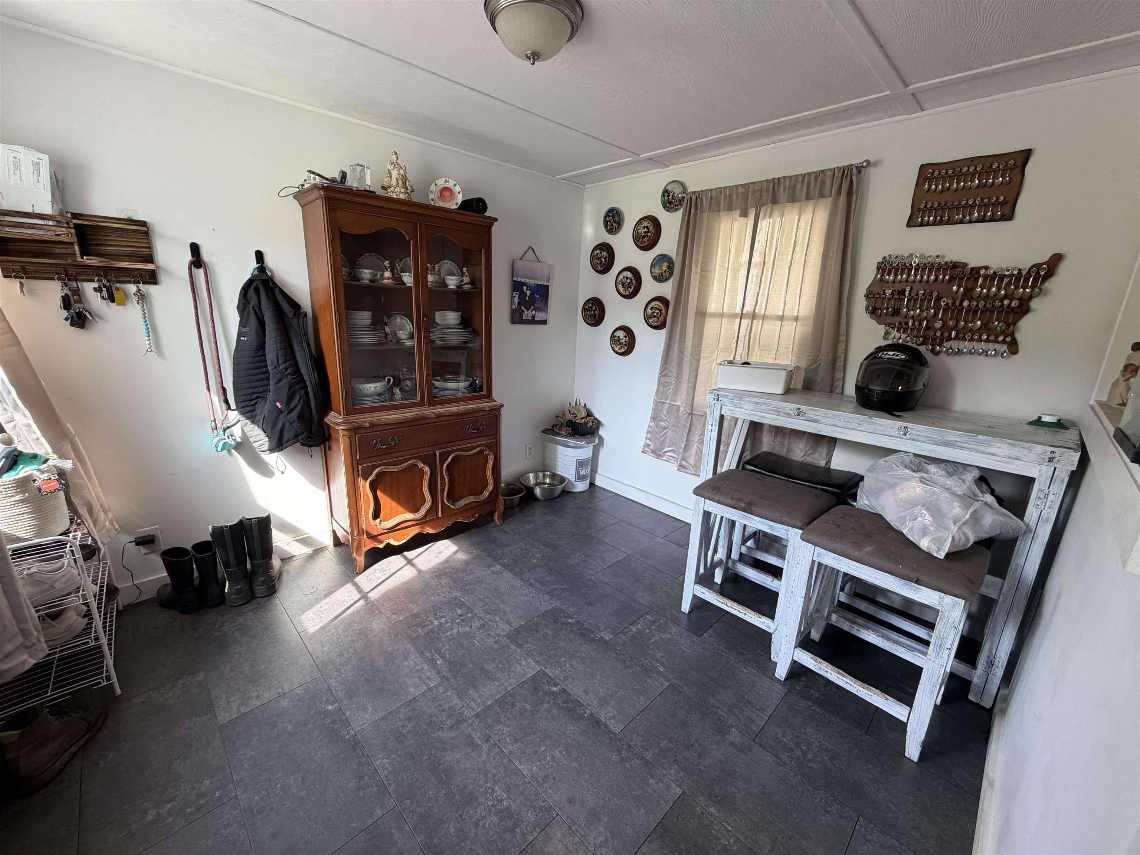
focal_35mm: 14
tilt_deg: -14.6
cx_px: 570
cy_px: 428
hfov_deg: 102.1
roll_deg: -1.9
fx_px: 461
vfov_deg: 85.7
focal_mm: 2.22
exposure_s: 1/120
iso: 200
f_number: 2.2
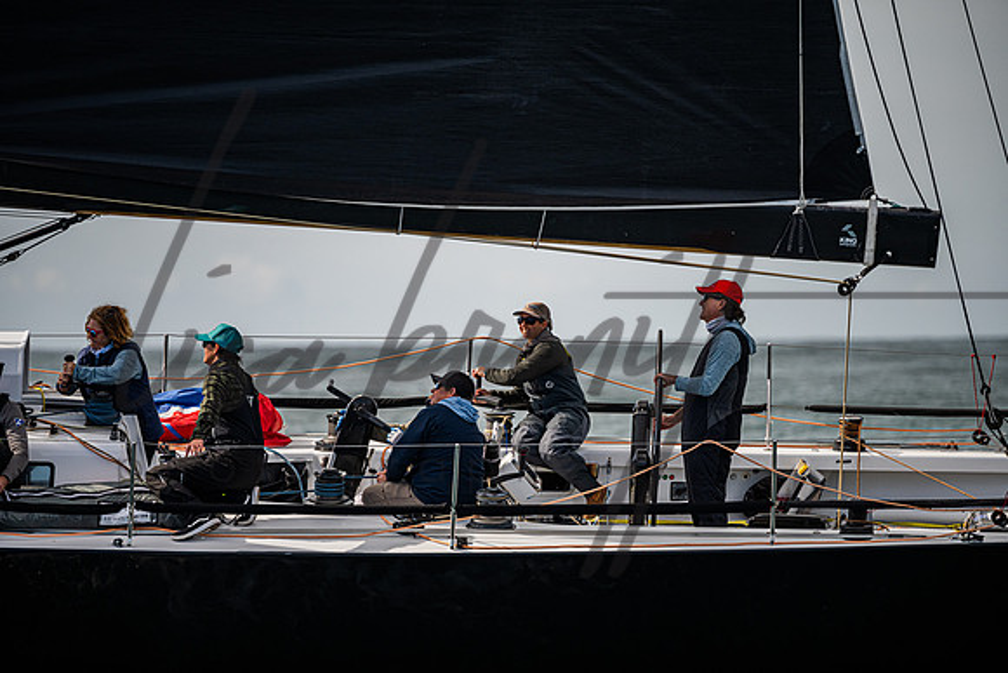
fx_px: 11202
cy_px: 336
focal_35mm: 400
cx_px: 504
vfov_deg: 3.4
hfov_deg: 5.2
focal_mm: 400
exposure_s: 1/2500
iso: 400
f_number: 5.6
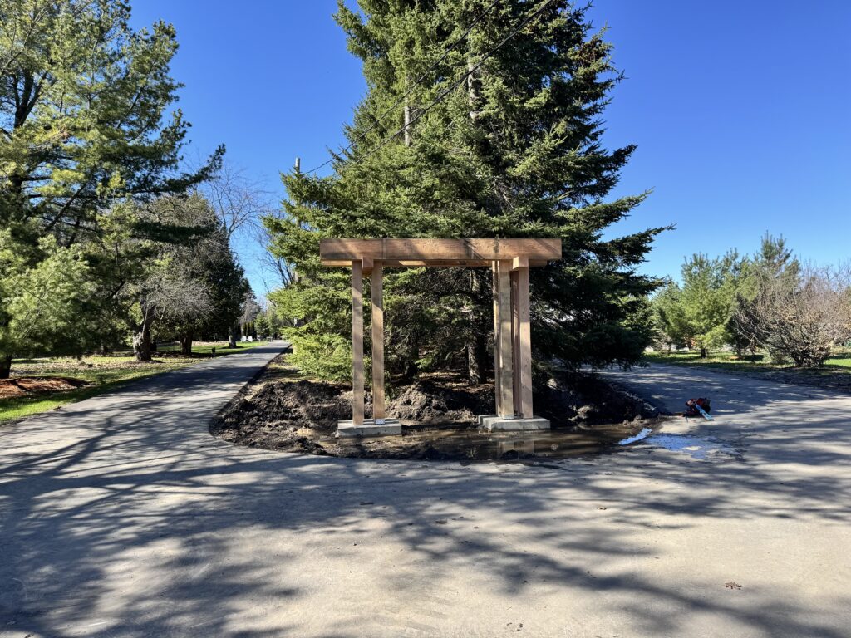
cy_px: 319
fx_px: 590
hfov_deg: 71.6
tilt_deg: +1.8
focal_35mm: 24
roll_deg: +1.3
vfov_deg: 56.8
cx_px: 426
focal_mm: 6.76
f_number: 1.78
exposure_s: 1/1869
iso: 80
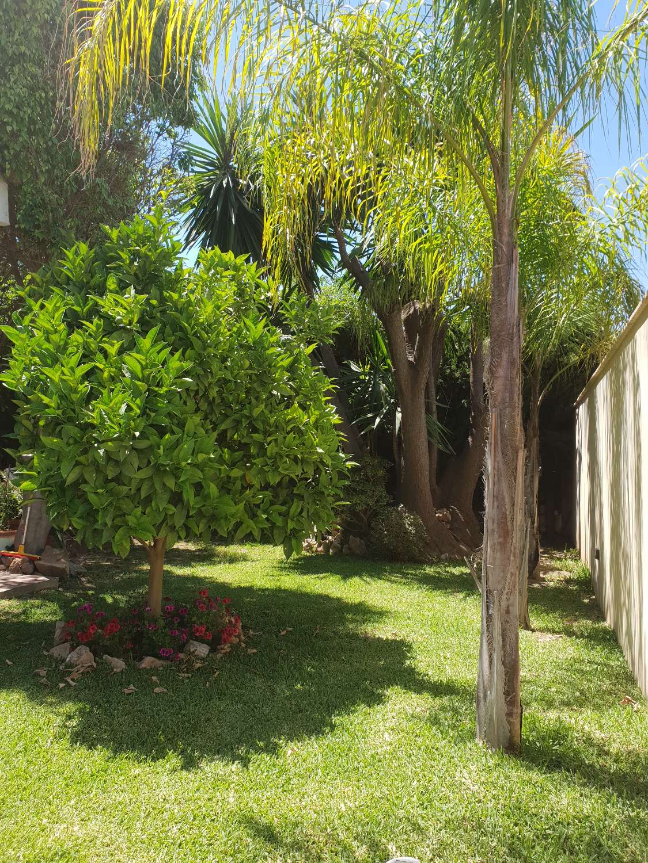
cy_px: 432
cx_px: 324
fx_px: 649
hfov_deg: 53.1
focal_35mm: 26
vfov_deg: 67.3
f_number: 2.4
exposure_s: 1/533
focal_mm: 4.3
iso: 50
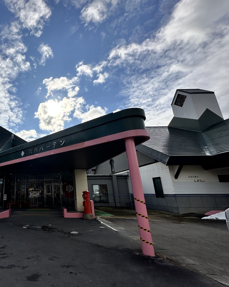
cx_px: 38
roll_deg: -1.7
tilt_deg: +15.5
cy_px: 147
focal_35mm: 19
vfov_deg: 83.3
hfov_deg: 63.2
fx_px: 161
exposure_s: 1/4464
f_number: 2.2
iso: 50
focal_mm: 2.22
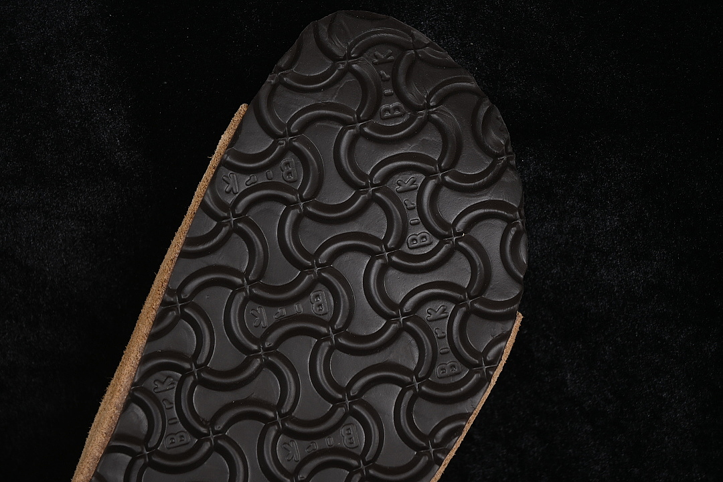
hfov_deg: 27.0
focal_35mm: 75
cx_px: 362
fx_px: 1506
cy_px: 241
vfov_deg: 18.2
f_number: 6.3
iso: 160
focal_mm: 50
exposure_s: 1/60
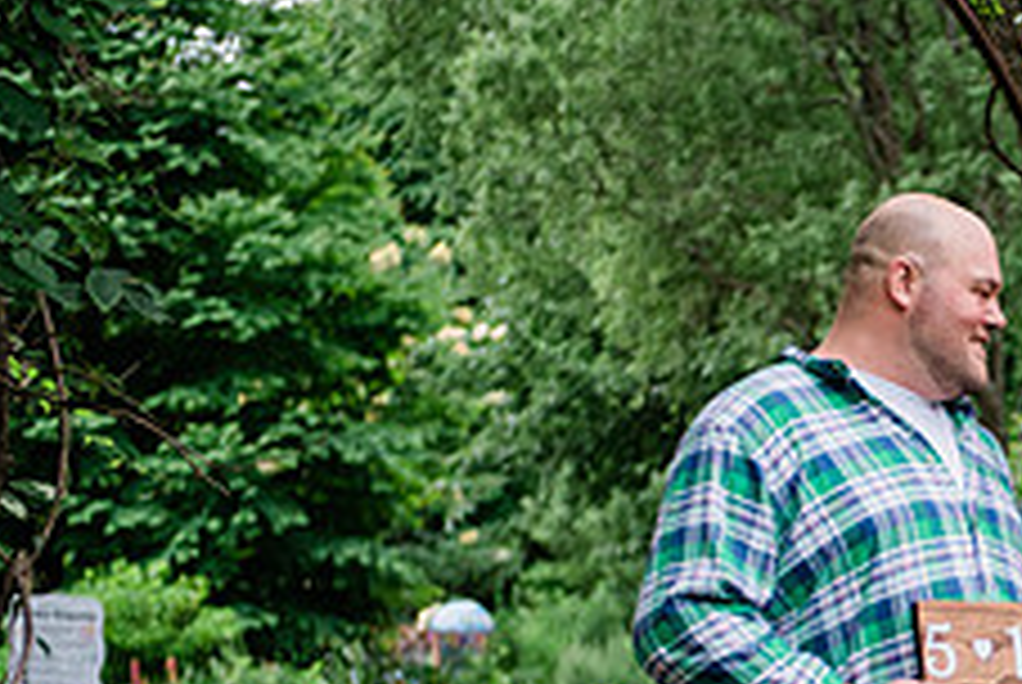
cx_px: 1171
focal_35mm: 153
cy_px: 794
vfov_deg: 8.9
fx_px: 4349
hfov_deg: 13.1
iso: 640
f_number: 2.8
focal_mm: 60
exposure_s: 1/160
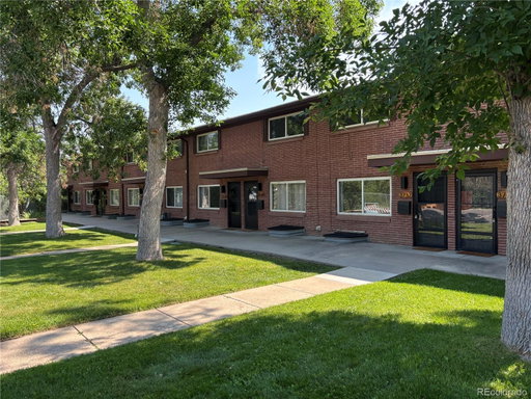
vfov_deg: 53.1
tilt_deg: -2.1
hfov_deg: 67.3
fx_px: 399
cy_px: 200
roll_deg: +0.9
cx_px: 266
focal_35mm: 26
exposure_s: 1/502
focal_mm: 5.96
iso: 50
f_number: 1.6
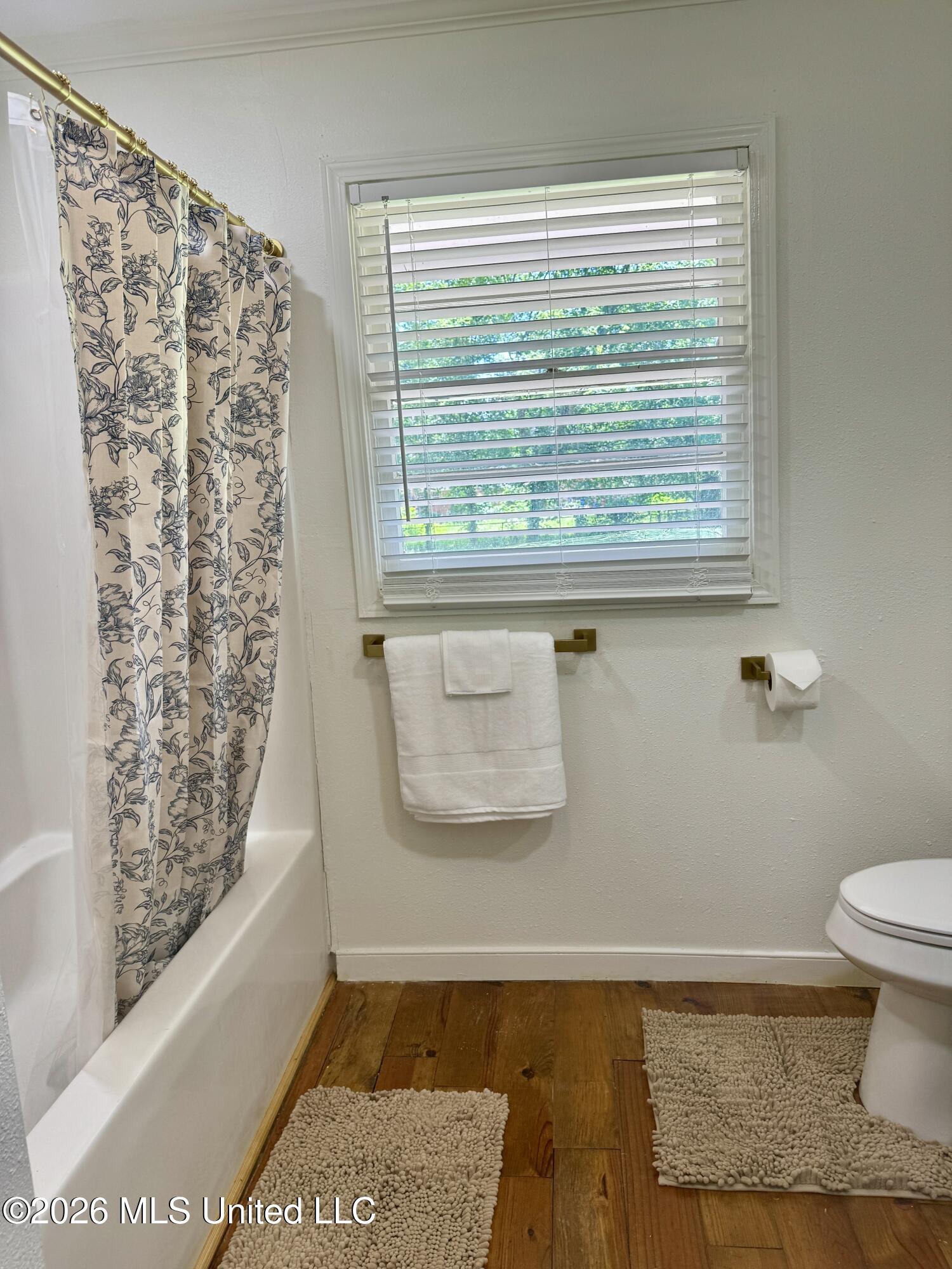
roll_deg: +4.3
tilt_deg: -9.7
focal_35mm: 24
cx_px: 476
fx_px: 880
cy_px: 634
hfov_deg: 56.8
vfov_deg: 71.6
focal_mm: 6.76
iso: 50
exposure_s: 1/120
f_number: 1.78
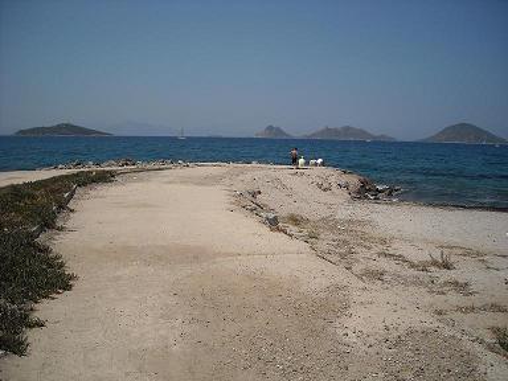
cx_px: 254
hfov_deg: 52.6
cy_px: 190
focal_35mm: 35
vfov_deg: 40.7
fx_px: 514
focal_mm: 5.7
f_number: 5.6
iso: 64
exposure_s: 1/676
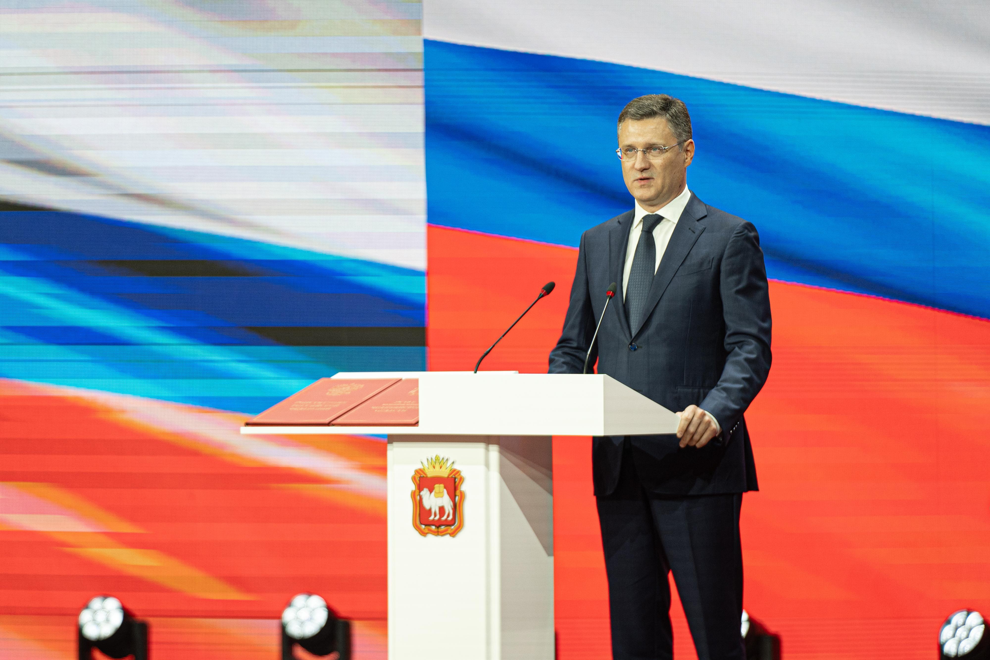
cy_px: 330
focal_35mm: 270
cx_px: 495
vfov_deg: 5.1
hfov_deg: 7.6
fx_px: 7425
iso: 640
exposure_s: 1/320
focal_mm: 180
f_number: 3.2
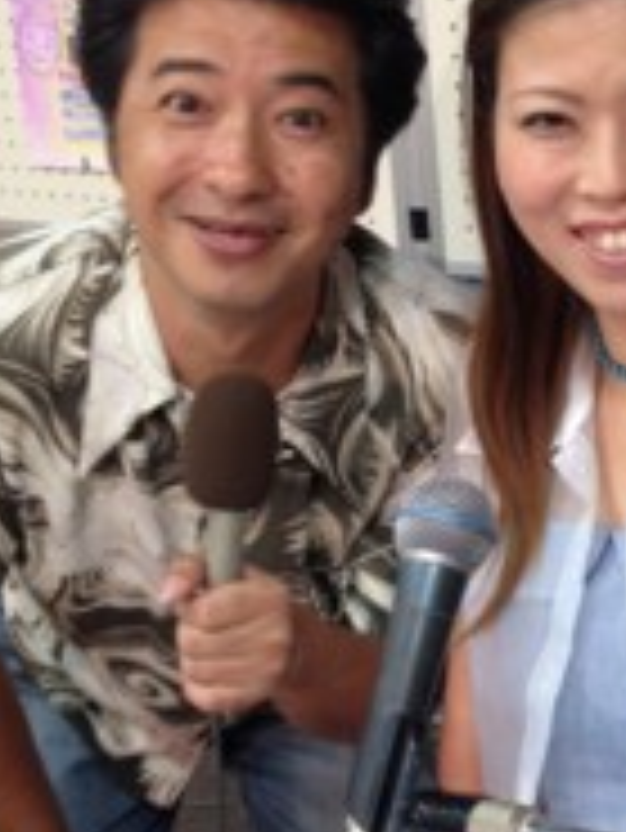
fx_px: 2047
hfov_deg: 16.9
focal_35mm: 85
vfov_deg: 23.0
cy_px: 369
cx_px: 667
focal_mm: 4.28
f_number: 2.4
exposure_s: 1/24
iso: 80
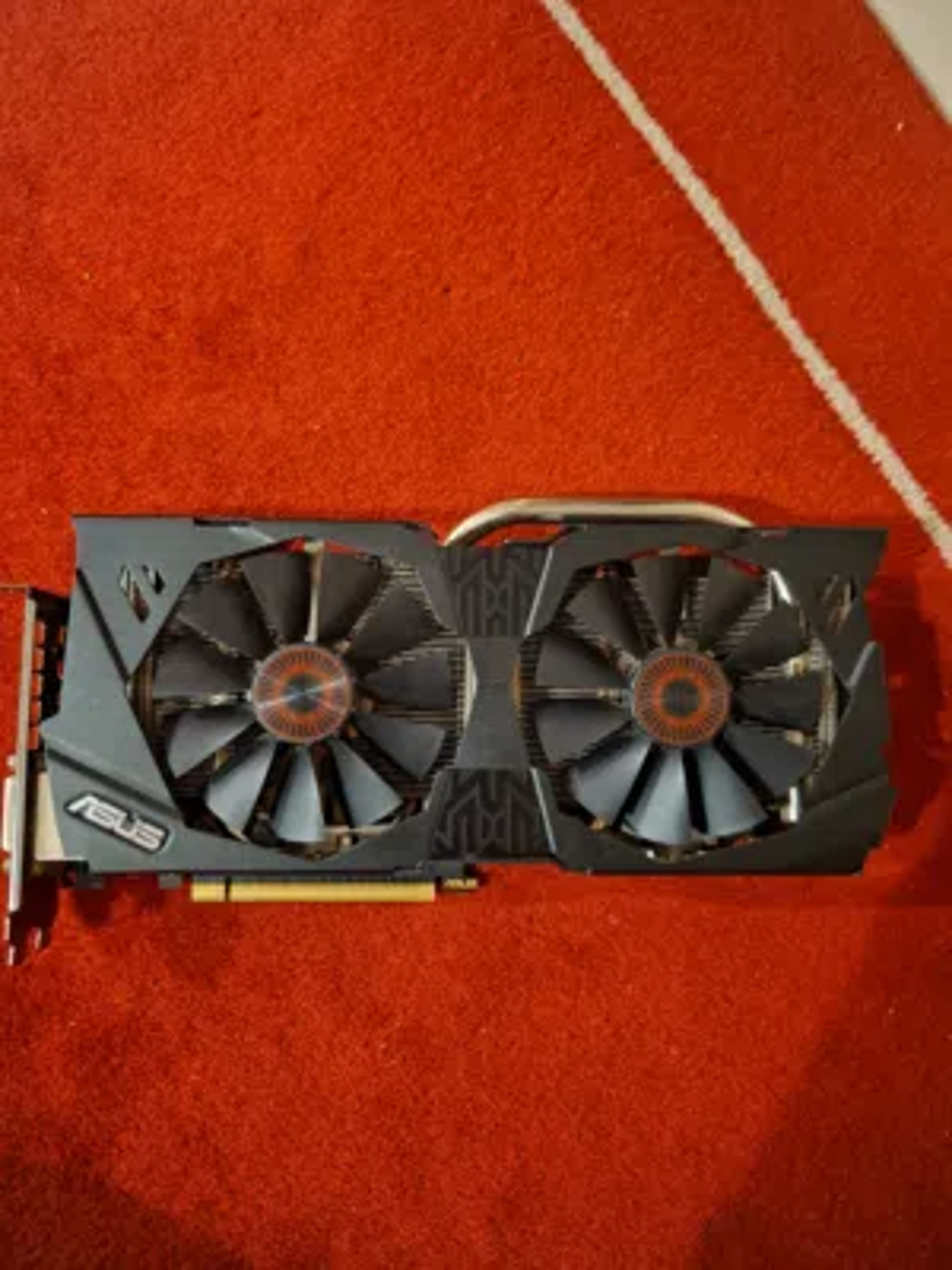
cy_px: 635
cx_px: 476
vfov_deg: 73.9
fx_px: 843
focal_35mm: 23
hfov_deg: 58.9
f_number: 1.8
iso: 1250
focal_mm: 5.54
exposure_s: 1/13
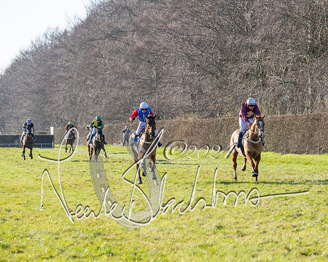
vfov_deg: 9.0
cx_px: 225
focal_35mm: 172
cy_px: 137
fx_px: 1667
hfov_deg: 11.2
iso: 400
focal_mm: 119
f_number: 4.5
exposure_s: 1/1250
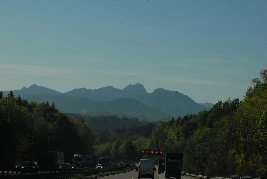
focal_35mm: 117
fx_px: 869
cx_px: 134
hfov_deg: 17.5
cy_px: 90
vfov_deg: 11.8
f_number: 13
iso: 400
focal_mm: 78
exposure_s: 1/750
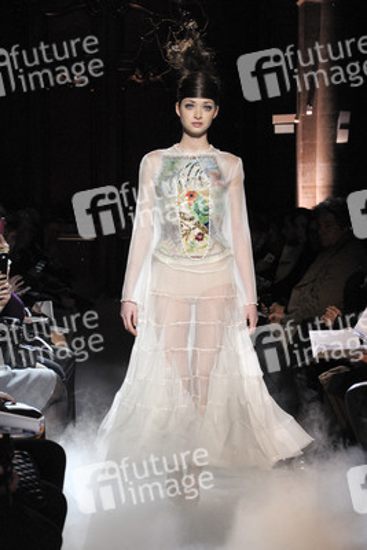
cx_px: 184
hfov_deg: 11.4
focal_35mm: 120
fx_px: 1833
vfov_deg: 17.1
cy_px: 275
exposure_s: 1/500
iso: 2000
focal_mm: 80
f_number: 5.3
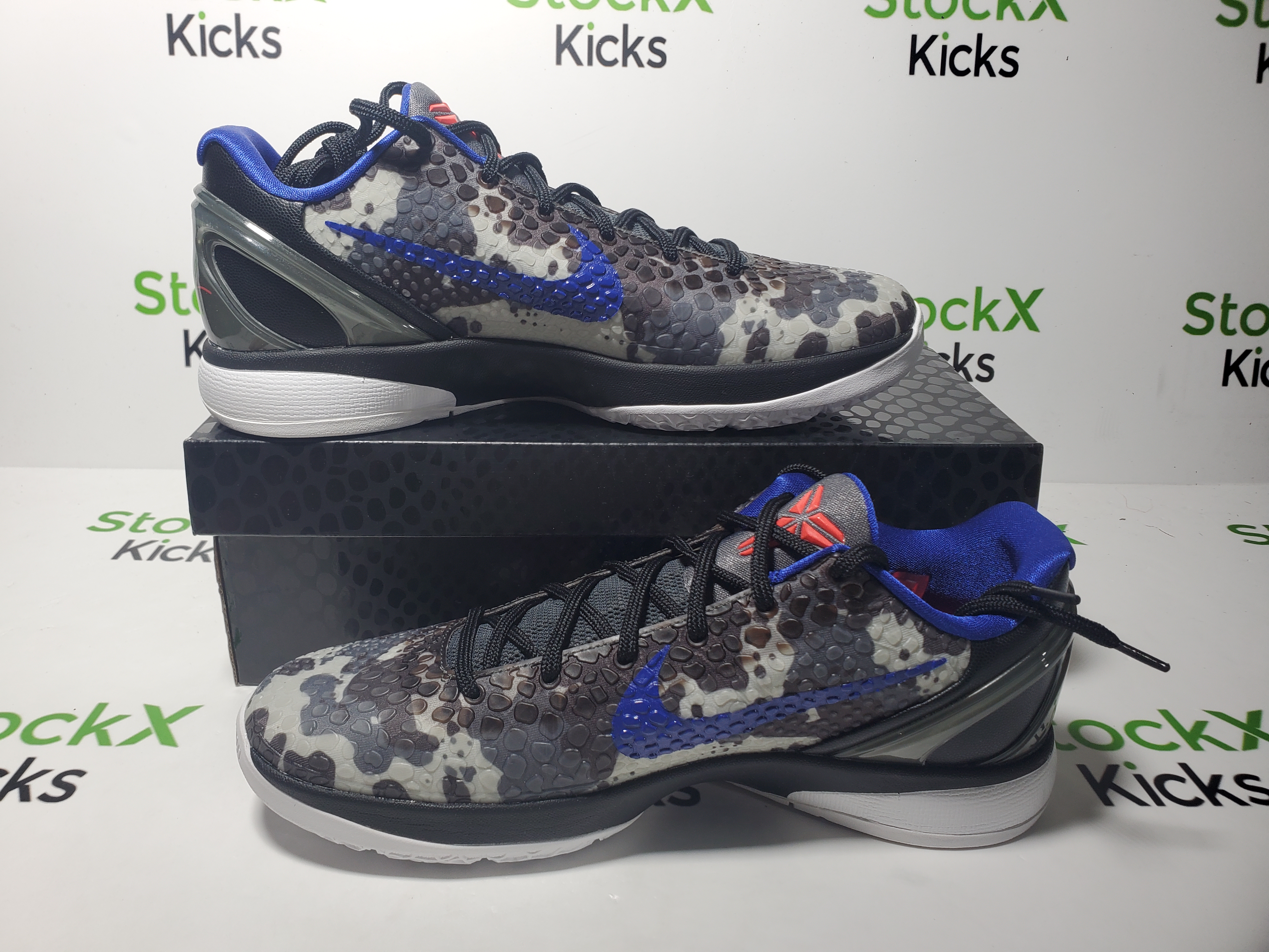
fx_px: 953
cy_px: 476
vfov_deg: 53.1
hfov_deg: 67.3
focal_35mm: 26
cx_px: 634
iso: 50
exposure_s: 1/160
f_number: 2.4
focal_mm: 4.3
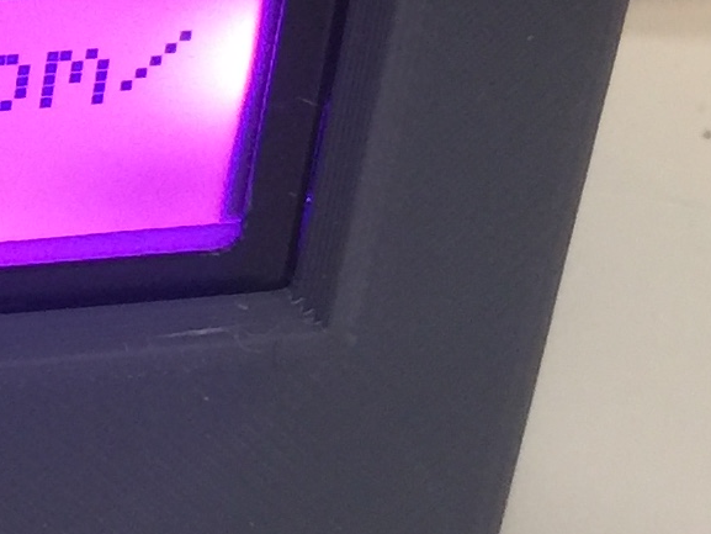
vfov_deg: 8.9
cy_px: -148
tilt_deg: -29.8
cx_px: -803
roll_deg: -2.0
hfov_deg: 10.8
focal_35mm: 164
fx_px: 3369
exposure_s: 1/33
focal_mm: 4.15
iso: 64
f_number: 2.2
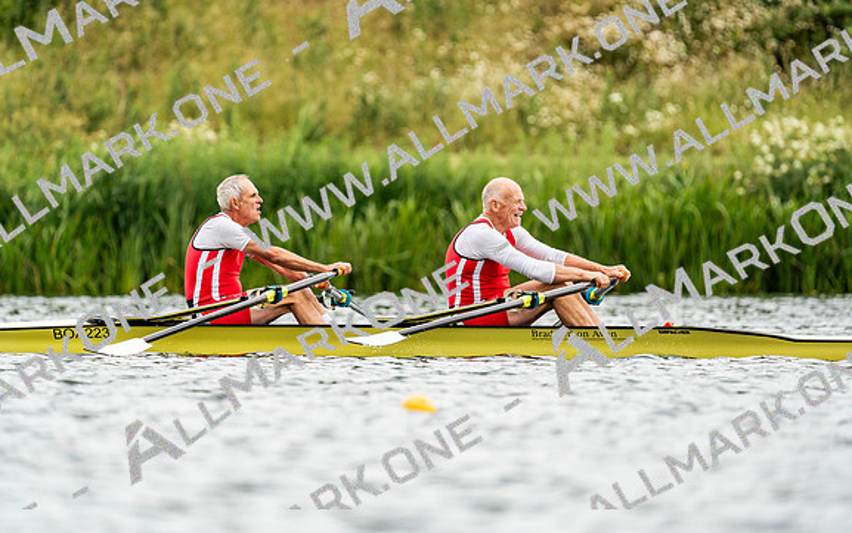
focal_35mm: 512
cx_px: 425
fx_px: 11892
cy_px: 256
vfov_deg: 2.6
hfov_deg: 4.1
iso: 640
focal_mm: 500
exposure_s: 1/2000
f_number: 6.3
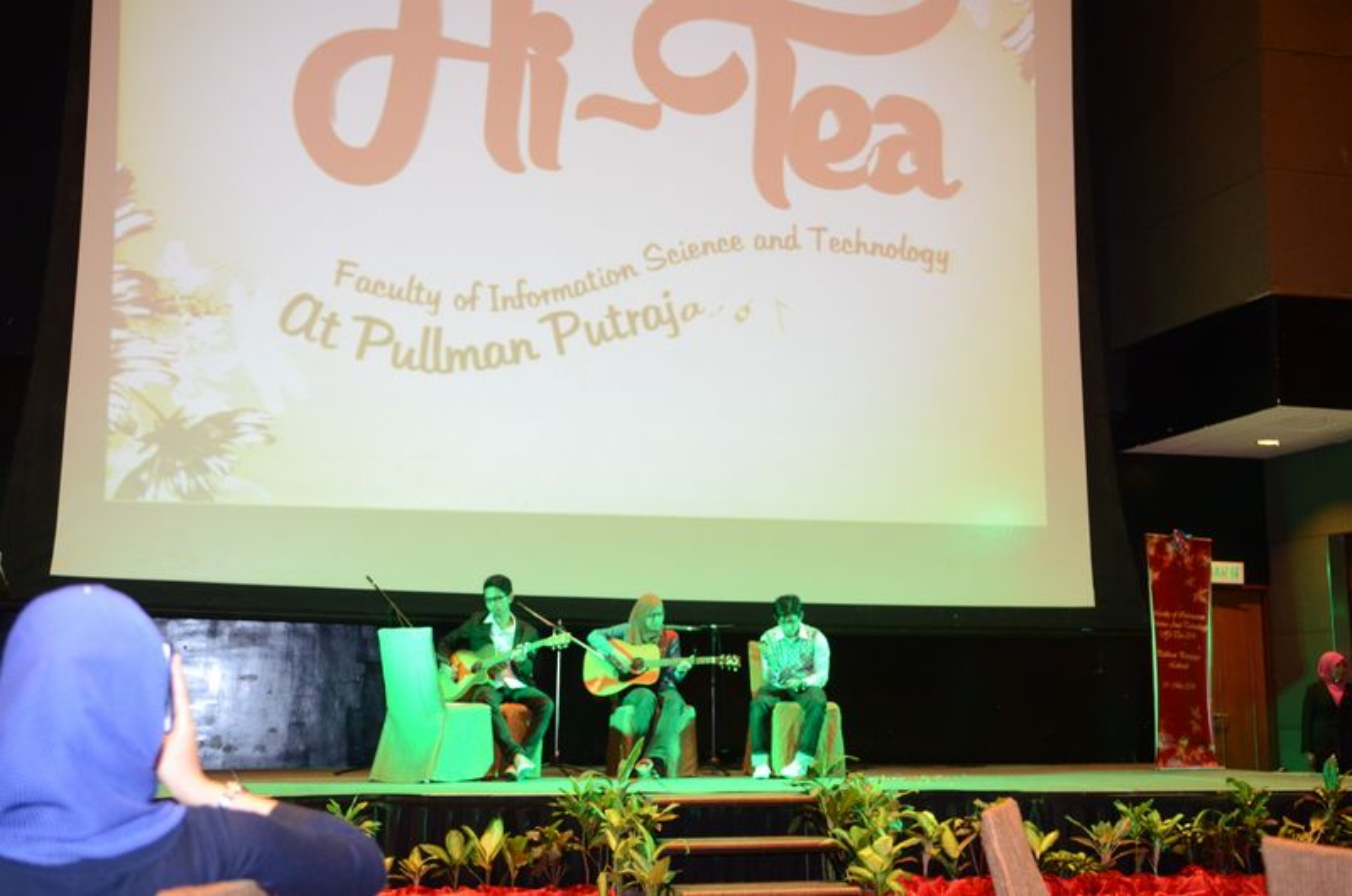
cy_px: 448
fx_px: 1687
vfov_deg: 29.7
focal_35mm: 45
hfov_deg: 43.7
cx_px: 676
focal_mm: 30
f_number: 3.2
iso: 1600
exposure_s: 1/60
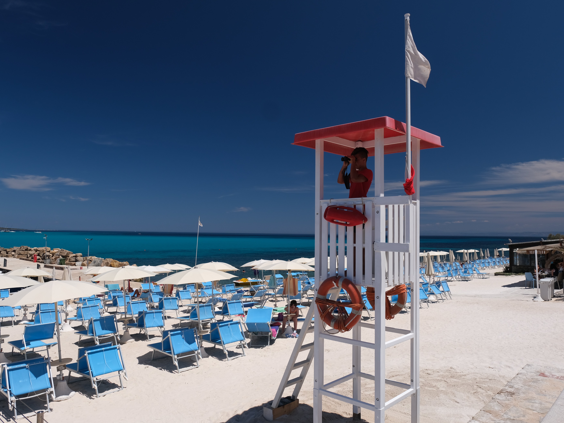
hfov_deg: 67.3
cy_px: 212
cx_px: 296
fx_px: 424
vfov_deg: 53.1
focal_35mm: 26
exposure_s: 1/400
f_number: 5.6
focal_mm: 16
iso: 160
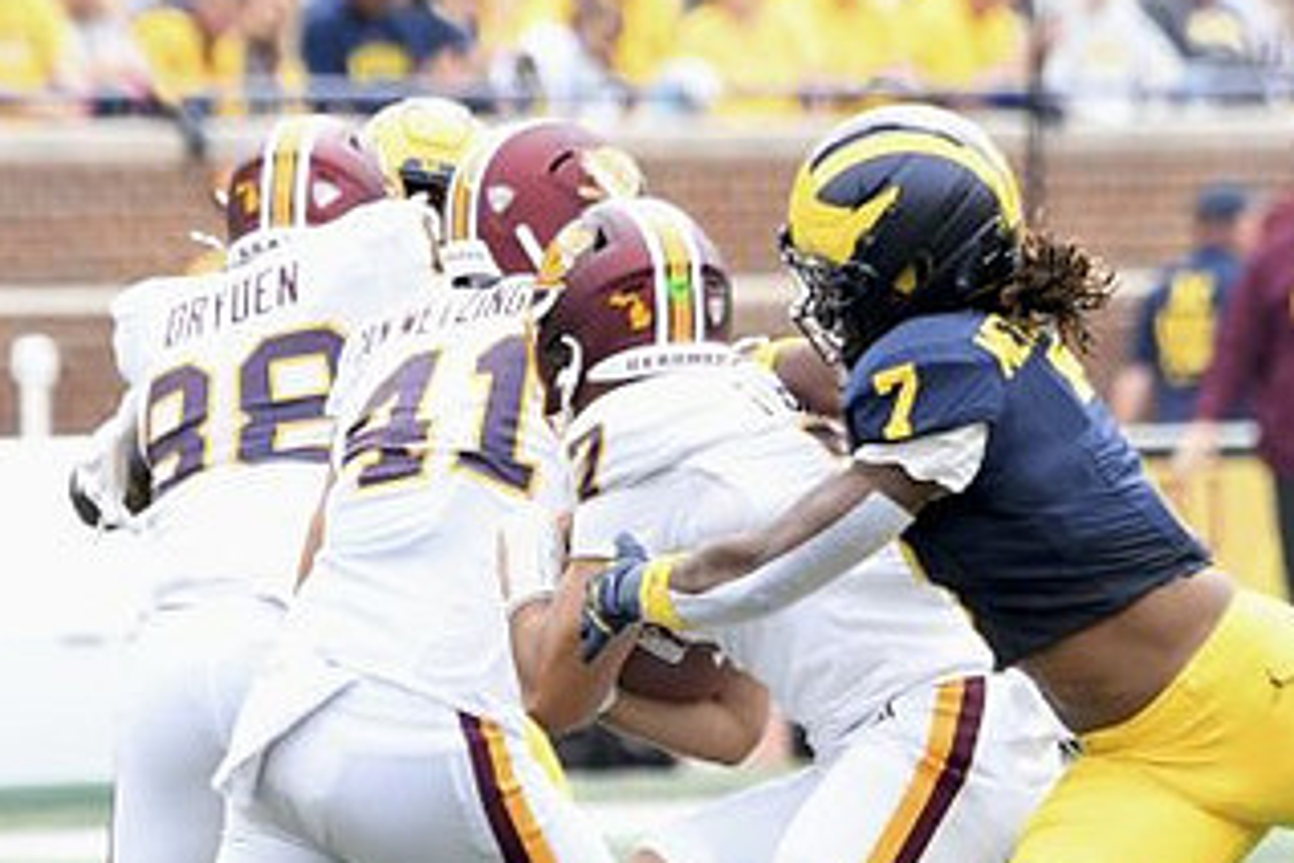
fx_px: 29472
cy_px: 729
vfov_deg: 1.7
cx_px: 777
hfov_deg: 2.5
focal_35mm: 820
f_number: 5.6
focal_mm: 300
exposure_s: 1/1000
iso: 1000
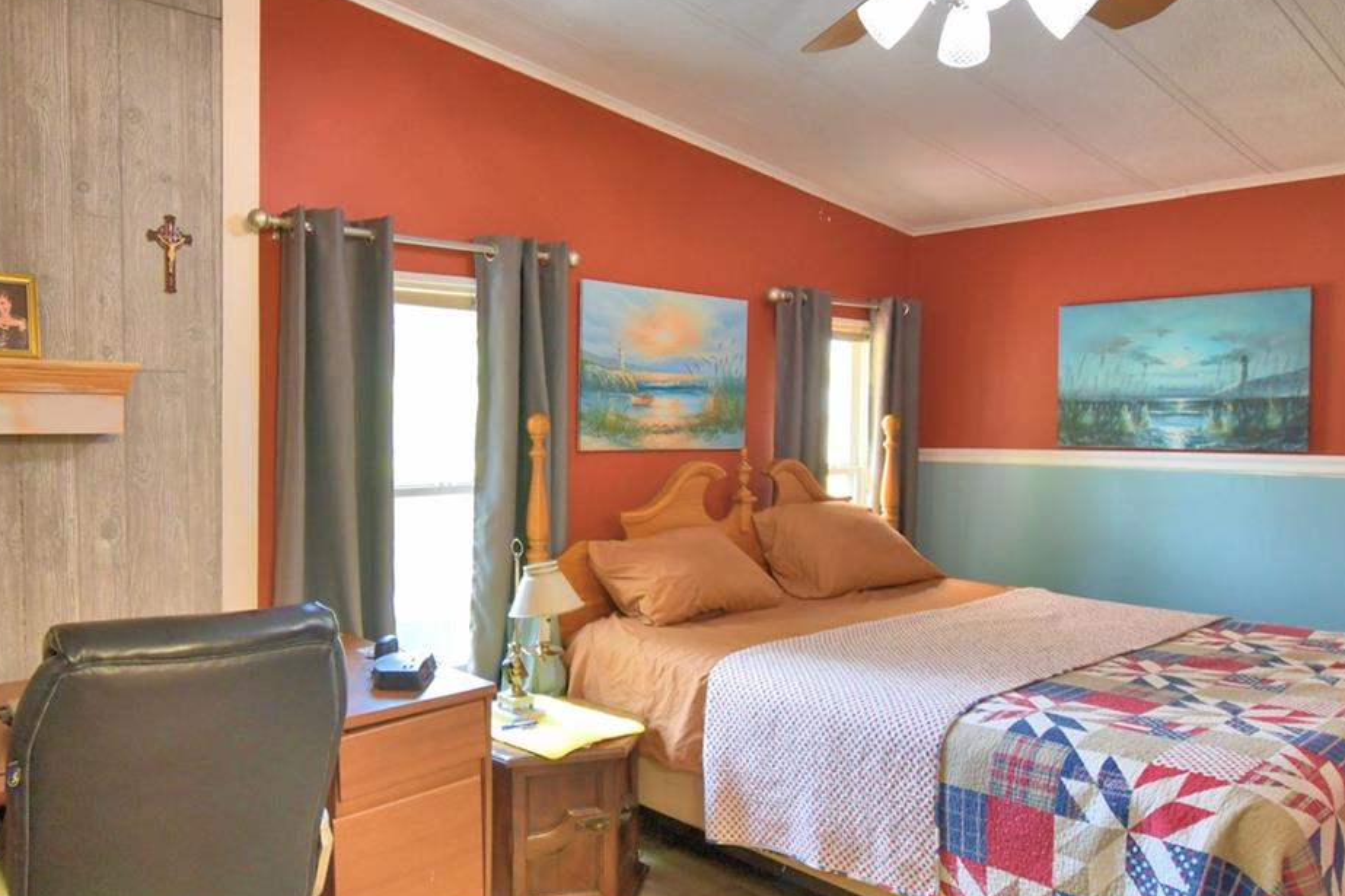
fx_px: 971
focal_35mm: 26
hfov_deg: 68.9
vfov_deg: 49.5
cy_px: 453
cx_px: 562
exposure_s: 1/30
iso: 400
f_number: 4.5
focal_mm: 10
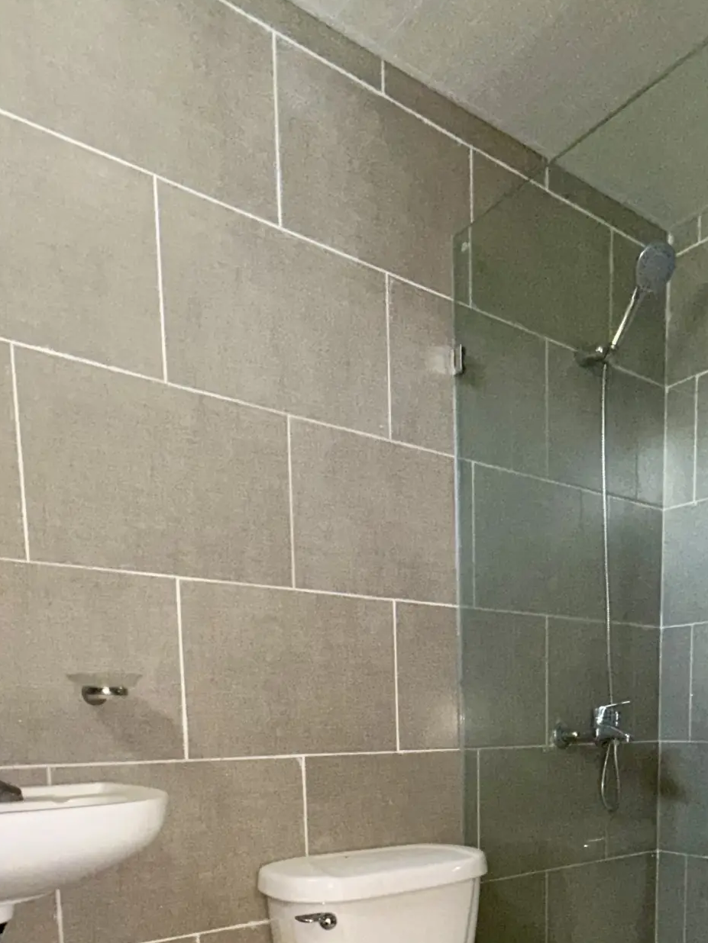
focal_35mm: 29
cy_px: 811
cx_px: 457
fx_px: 791
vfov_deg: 55.2
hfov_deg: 47.6
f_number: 2.2
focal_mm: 2.22
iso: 400
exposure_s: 1/60
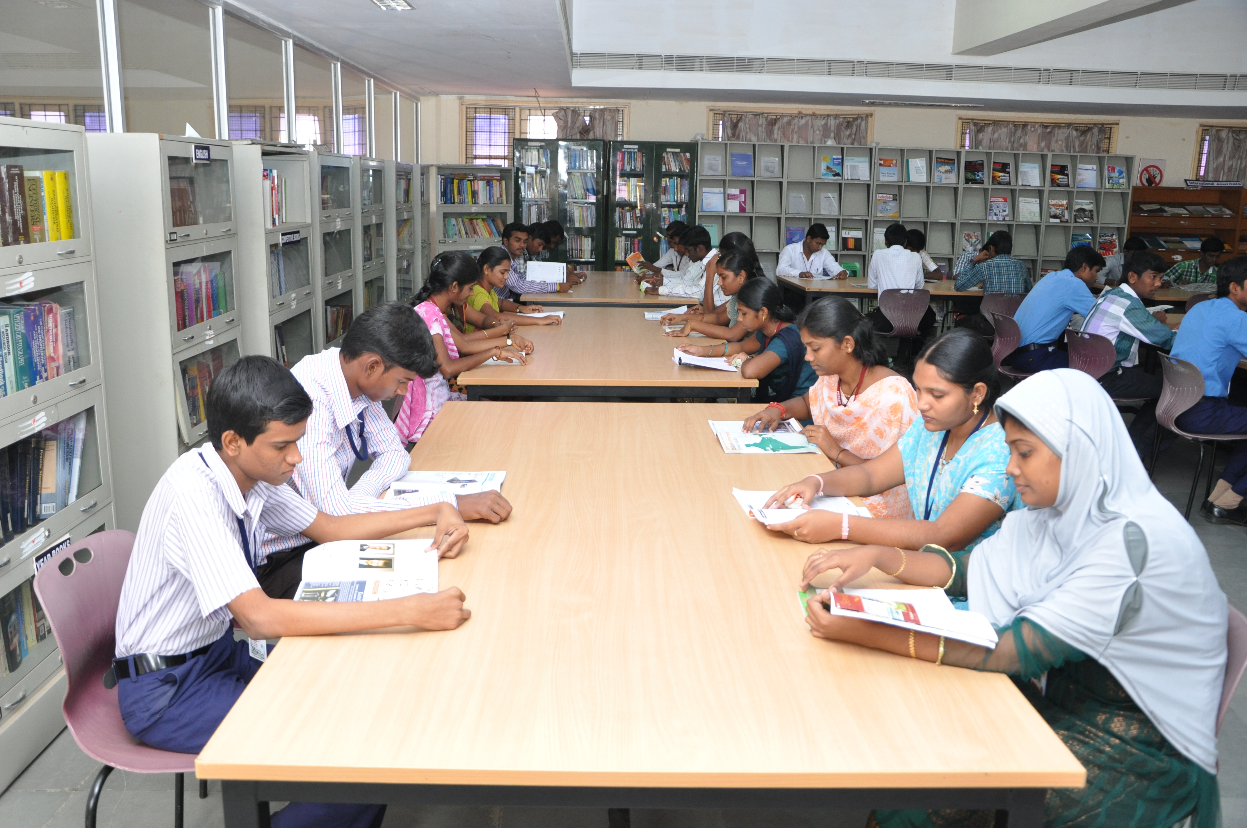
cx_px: 624
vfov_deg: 41.6
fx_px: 1090
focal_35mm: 32
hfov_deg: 59.6
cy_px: 414
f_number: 3.8
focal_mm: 21
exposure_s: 1/100
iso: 800
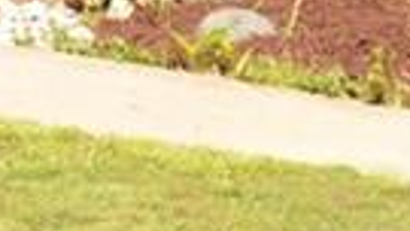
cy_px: -544
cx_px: -495
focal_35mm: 214
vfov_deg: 5.3
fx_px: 2327
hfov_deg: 9.2
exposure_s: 1/200
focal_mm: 18
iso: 100
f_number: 6.3
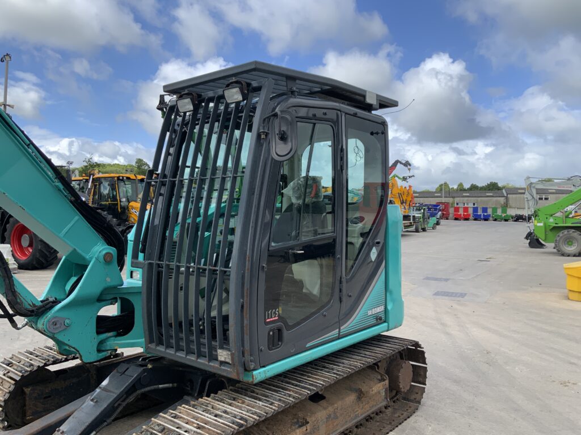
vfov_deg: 48.2
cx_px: 290
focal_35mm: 29
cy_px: 218
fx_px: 487
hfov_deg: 61.7
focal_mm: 3
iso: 16
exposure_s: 1/1279
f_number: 1.8
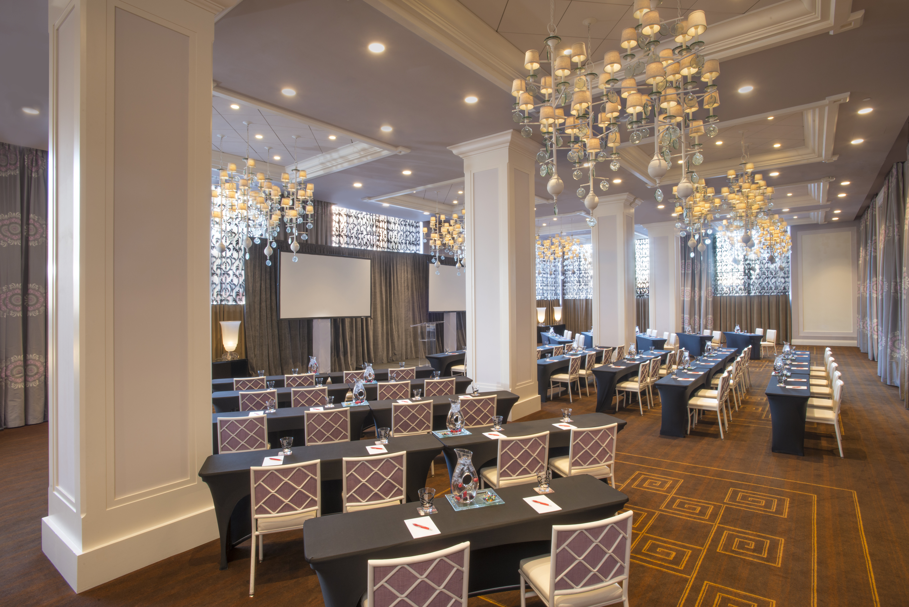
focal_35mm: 19
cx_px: 454
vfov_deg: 64.6
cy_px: 304
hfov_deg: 86.9
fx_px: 480
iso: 200
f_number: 16
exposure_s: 2.5
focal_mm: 19
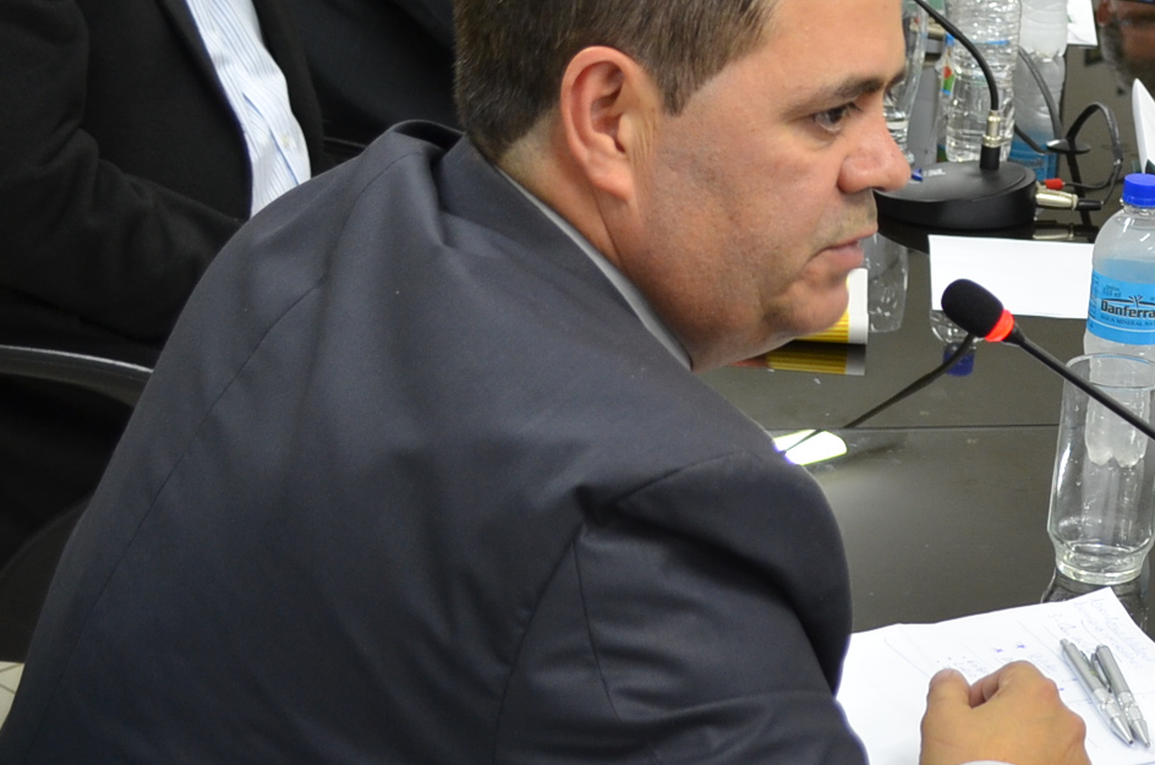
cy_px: 125
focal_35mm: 94
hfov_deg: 20.4
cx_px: 1365
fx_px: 3009
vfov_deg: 14.4
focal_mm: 24
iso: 400
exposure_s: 1/20
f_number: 4
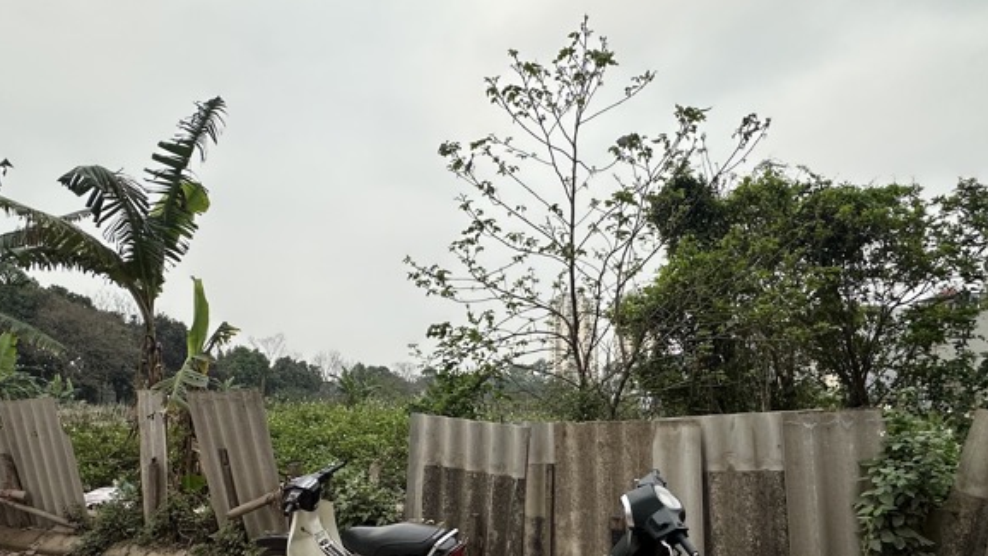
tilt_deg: +0.4
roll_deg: +0.0
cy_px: 404
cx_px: 450
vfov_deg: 41.8
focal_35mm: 27
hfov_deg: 69.7
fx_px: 707
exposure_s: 1/99
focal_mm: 2.22
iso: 64
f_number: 2.2
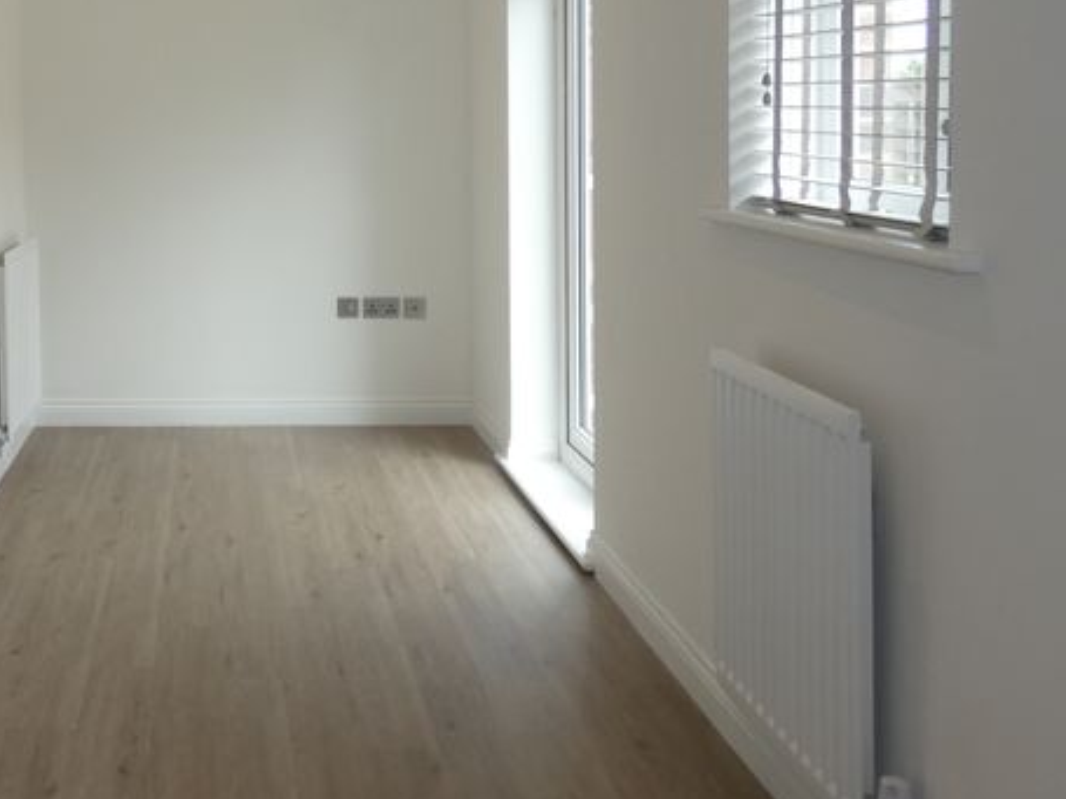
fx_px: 1385
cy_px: 211
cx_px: 136
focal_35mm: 45
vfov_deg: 31.7
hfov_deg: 39.5
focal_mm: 3.6
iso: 80
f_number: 2.8
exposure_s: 1/80
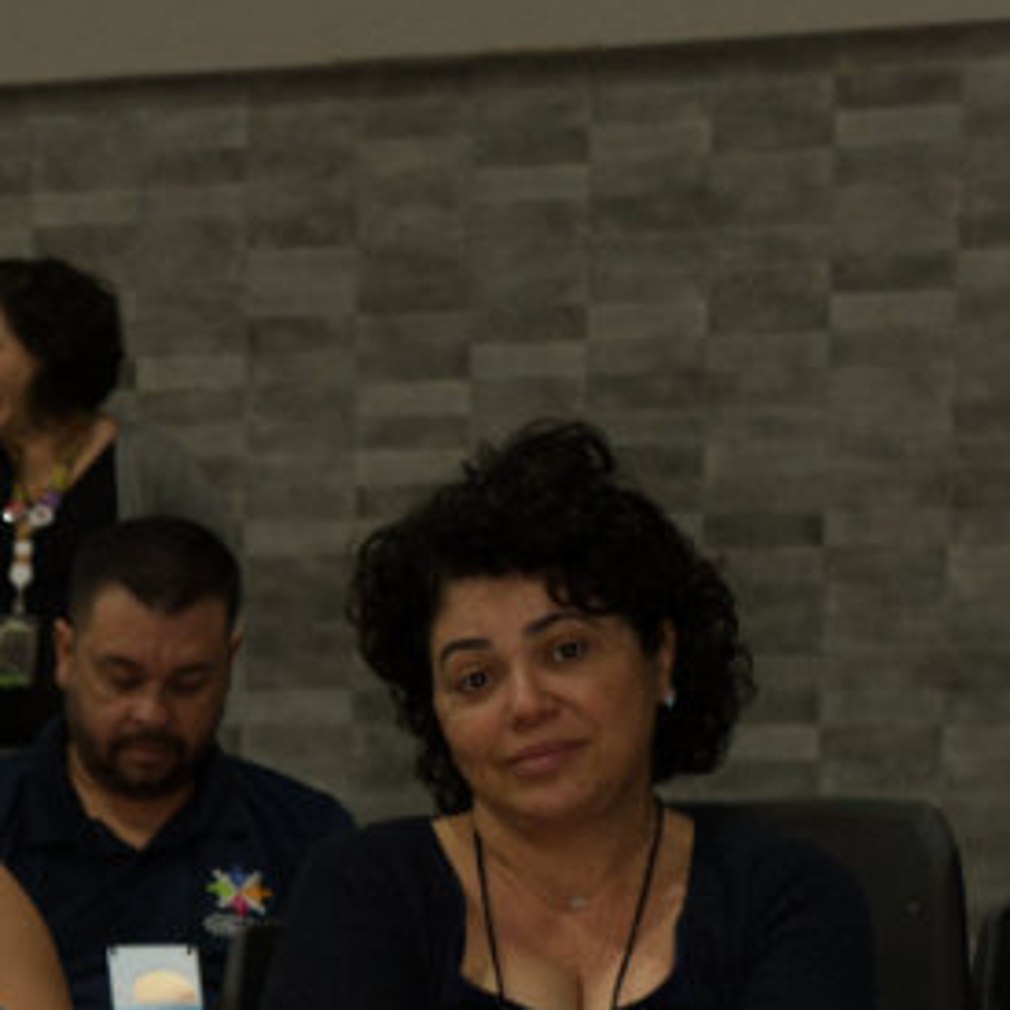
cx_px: -716
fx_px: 4291
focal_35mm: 130
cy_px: 1162
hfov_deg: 12.4
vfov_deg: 13.1
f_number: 4
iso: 2500
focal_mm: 35
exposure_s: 1/100
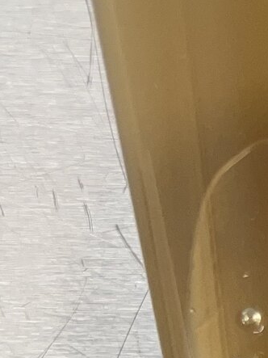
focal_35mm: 141
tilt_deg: -37.5
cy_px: 658
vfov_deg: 12.7
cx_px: 597
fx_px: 1456
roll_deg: -0.7
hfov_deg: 9.6
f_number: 1.6
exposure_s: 1/120
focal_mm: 5.1
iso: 64
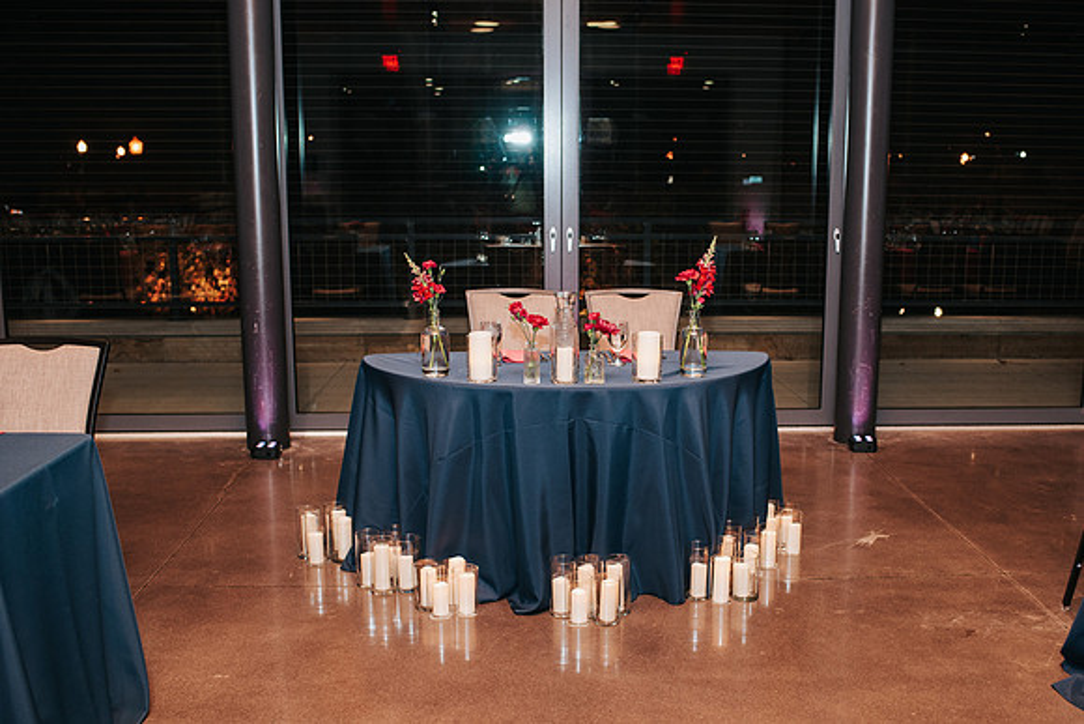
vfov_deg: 33.5
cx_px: 601
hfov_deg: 48.5
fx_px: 1200
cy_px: 401
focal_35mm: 40
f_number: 2.8
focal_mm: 35
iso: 1000
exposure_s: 1/200
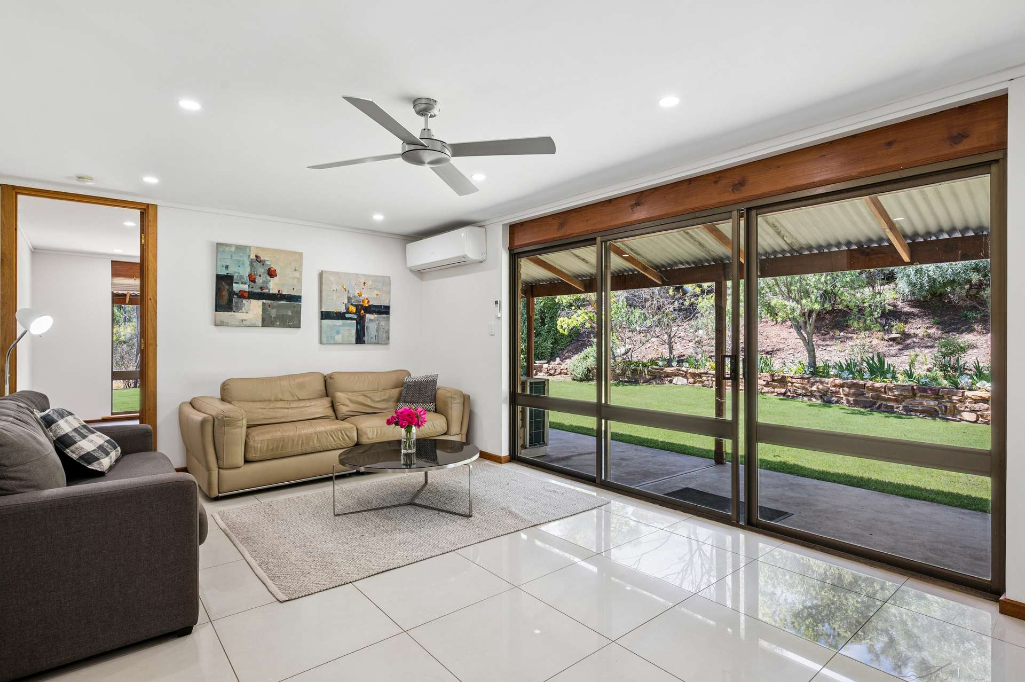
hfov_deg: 90.0
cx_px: 512
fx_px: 512
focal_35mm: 18
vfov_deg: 67.3
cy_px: 341
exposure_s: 1/30
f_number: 8
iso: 400
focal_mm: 18
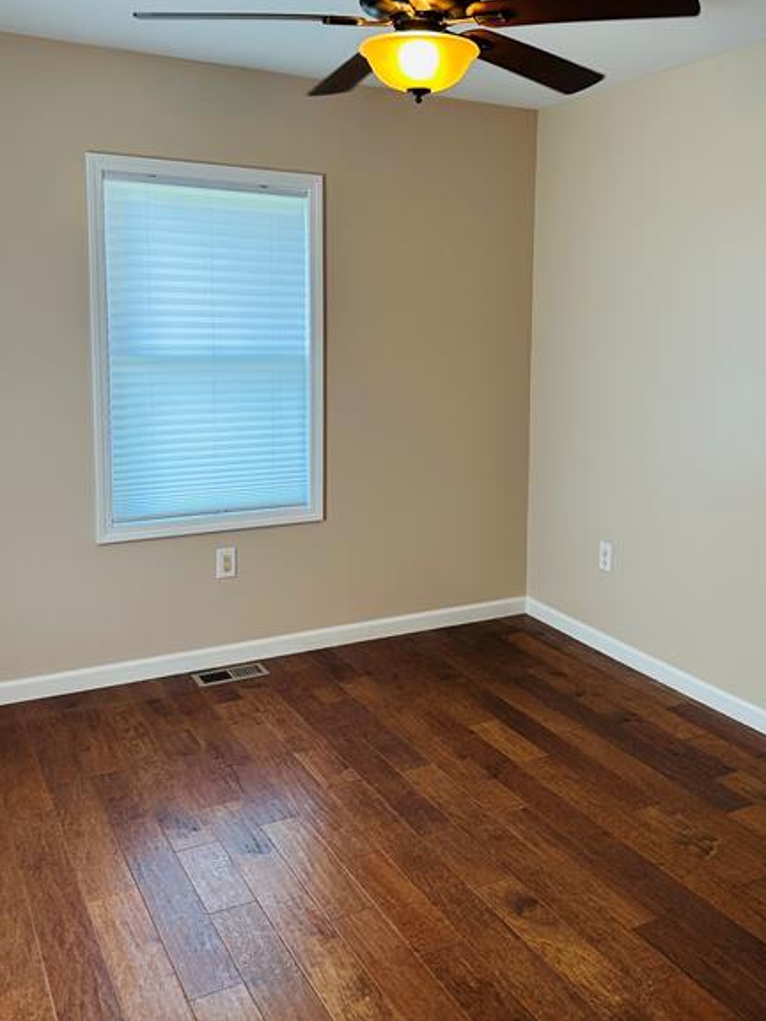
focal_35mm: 32
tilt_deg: -4.8
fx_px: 944
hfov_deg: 44.0
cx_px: 440
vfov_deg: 56.5
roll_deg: -2.4
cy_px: 427
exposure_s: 1/120
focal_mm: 6.86
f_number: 1.78
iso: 160
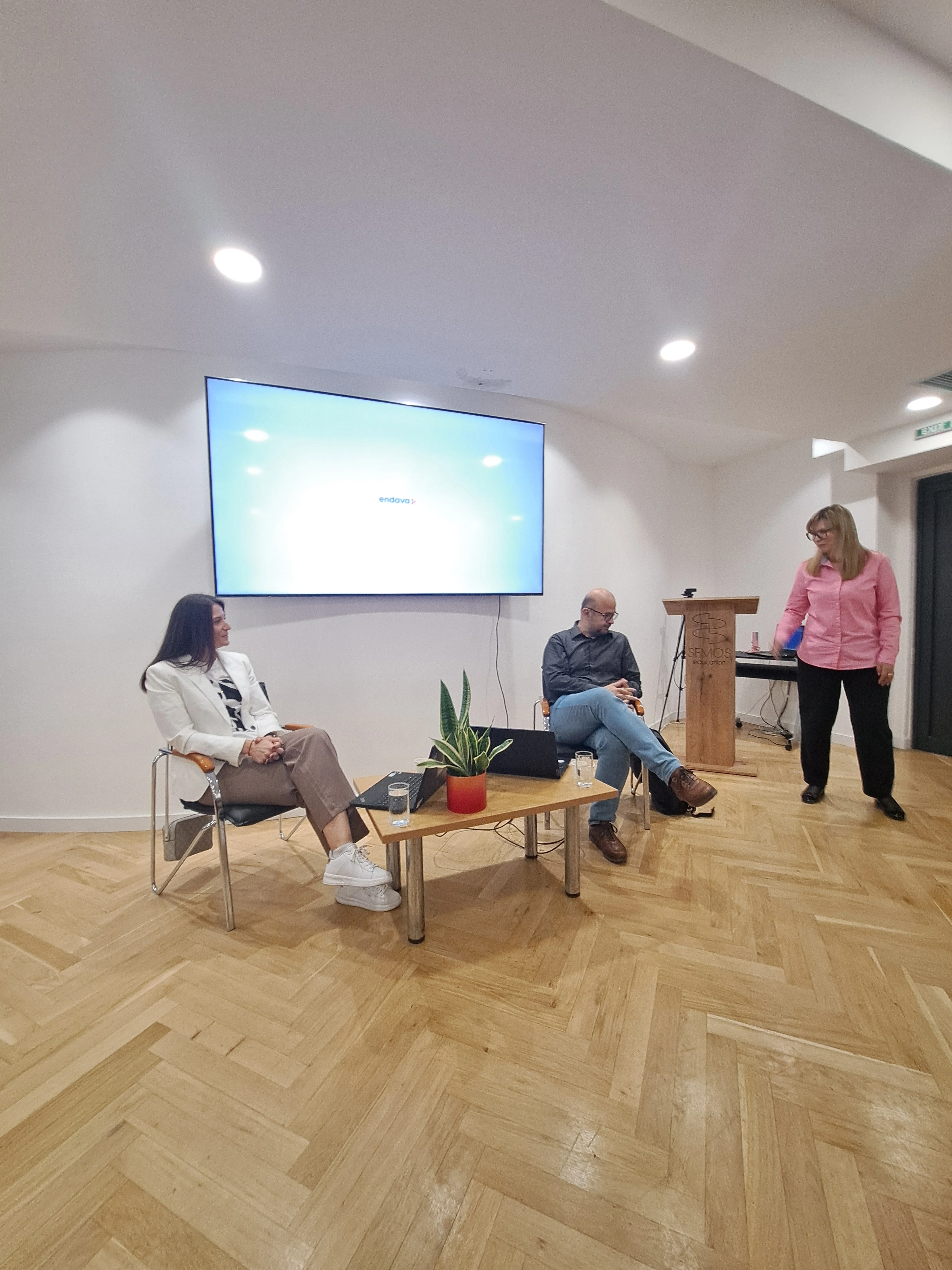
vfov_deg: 106.2
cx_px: 476
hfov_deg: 89.9
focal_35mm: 13
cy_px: 635
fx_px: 477
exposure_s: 1/25
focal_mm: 1.74
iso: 80
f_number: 2.2
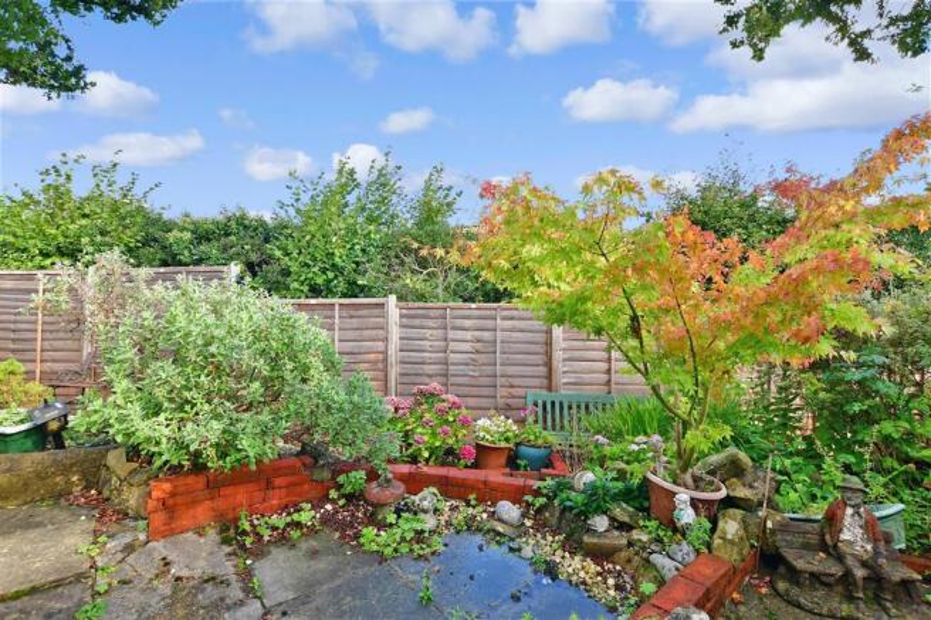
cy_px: 310
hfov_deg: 100.4
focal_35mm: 15
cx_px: 466
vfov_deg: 77.3
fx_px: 388
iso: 160
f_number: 8
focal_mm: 10
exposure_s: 1/40
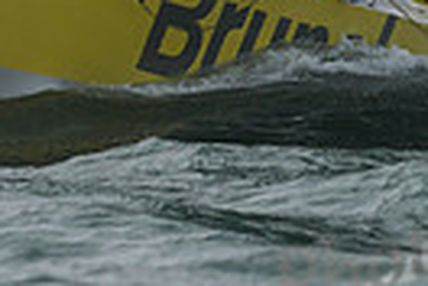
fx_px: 15193
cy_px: -236
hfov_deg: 1.6
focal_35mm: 1278
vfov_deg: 1.1
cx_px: 210
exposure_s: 1/1250
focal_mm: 260
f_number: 7.1
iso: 280
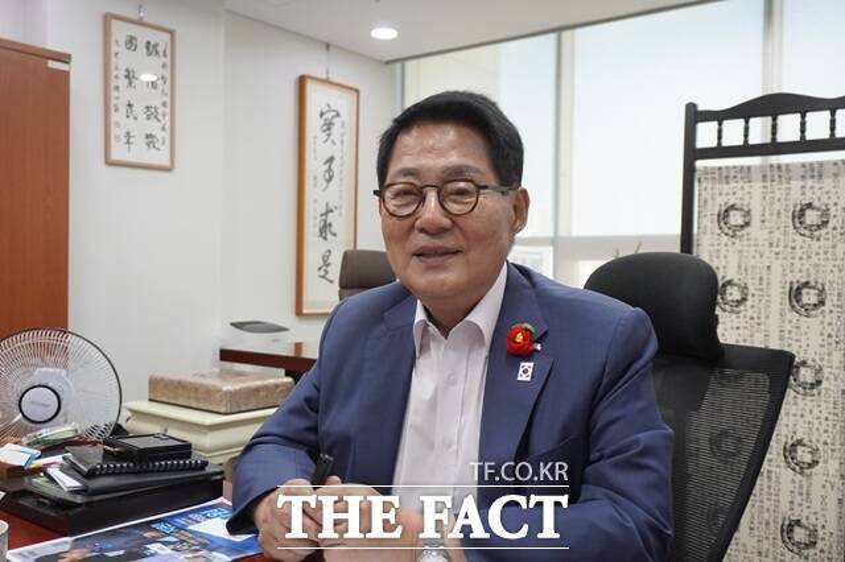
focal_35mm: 34
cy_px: 281
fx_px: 809
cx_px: 422
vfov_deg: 38.3
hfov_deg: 55.1
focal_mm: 23
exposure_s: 1/160
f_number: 4
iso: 1250
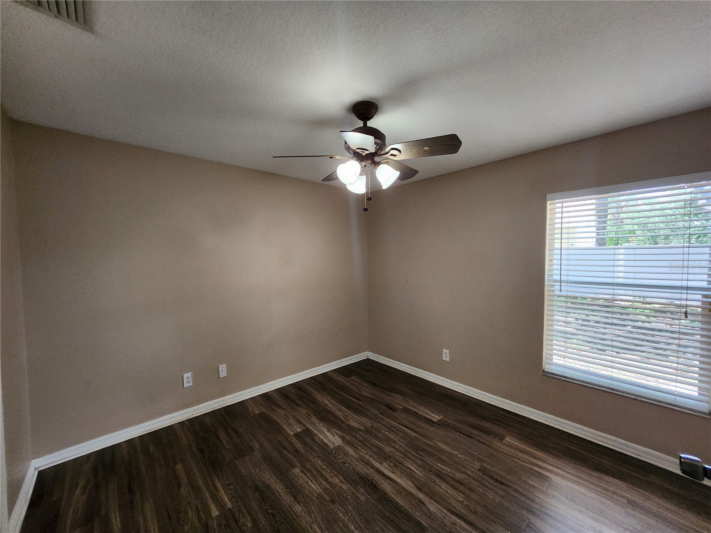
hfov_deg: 106.2
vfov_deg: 89.9
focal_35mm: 13
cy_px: 266
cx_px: 356
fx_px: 267
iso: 160
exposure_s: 1/60
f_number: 2.2
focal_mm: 1.74
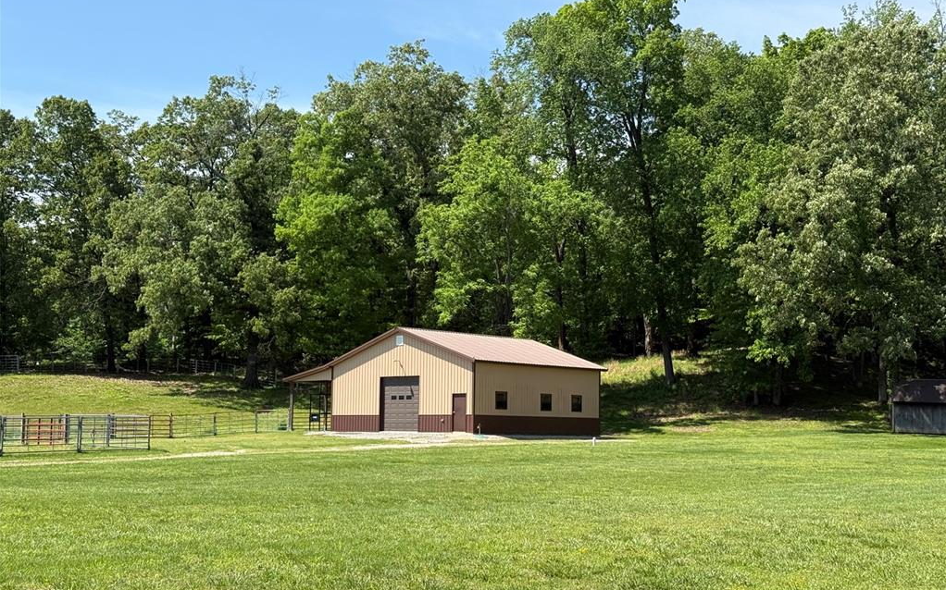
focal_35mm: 51
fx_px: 1314
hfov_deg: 39.6
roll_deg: -0.7
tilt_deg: +5.8
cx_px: 473
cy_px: 301
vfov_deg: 25.3
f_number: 1.78
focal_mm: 6.76
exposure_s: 1/2865
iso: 80
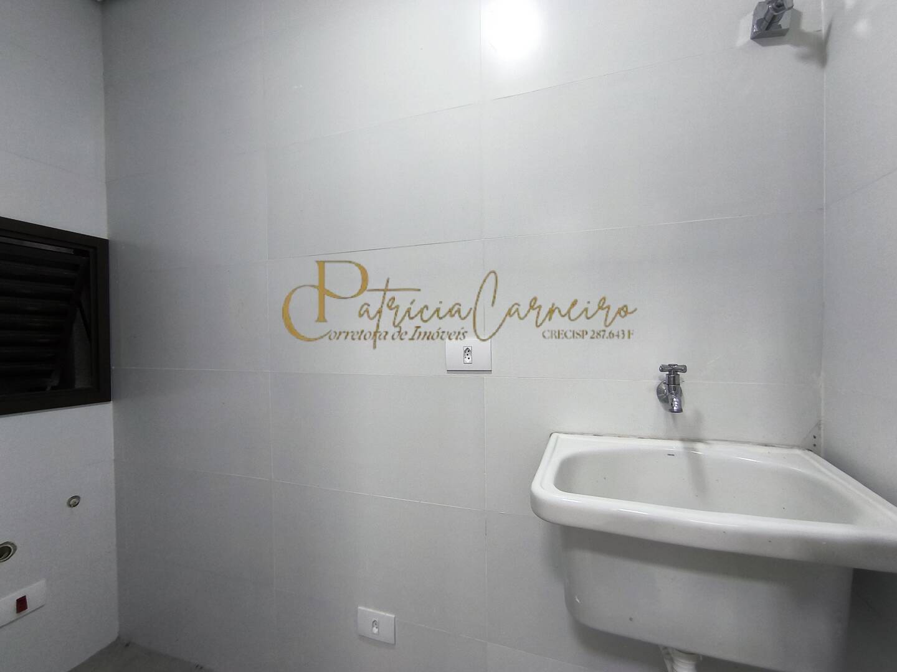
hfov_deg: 94.5
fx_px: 415
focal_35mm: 16
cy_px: 336
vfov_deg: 78.1
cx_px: 448
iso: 200
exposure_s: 1/30
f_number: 2.2
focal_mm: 1.65
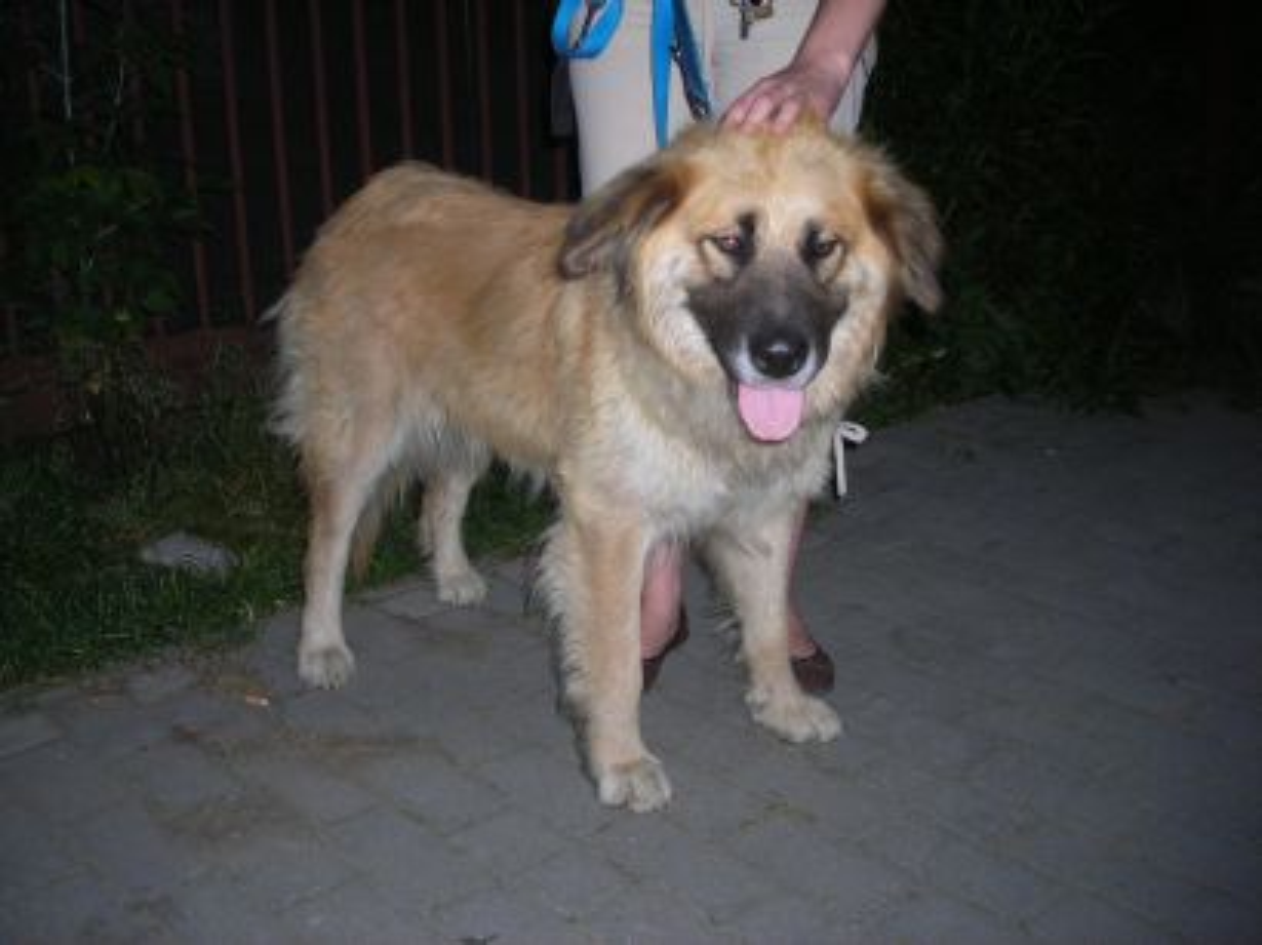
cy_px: 472
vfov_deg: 37.7
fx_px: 1385
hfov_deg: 49.0
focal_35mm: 38
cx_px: 631
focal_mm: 6.3
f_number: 3.2
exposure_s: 1/60.1
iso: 76
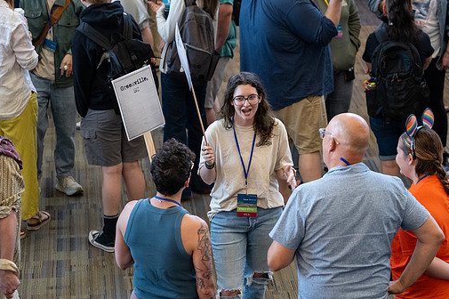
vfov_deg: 11.1
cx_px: 247
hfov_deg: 16.7
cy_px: 157
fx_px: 1533
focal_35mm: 123
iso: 1600
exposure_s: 1/105
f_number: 2.8
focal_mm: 71.5
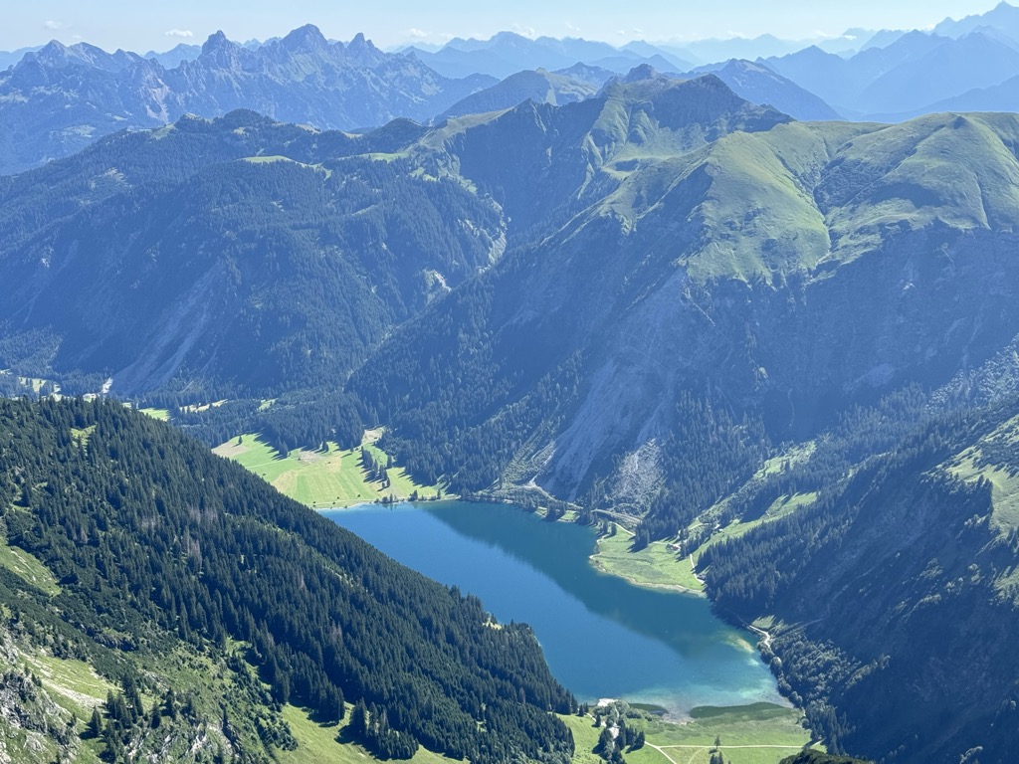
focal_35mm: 48
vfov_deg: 30.3
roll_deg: -0.7
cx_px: 510
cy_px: 382
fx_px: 1413
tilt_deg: -14.1
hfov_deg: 39.7
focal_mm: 6.76
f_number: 1.78
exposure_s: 1/1770
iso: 64
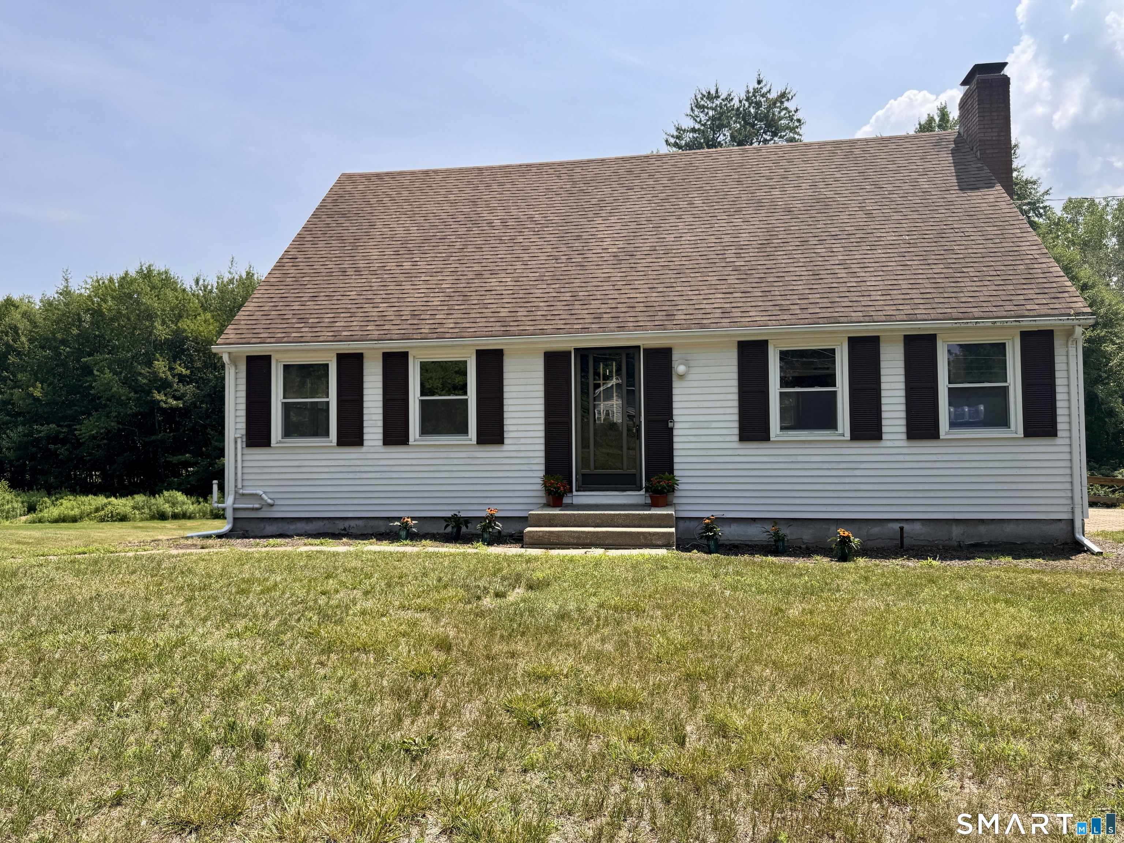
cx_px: 562
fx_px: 779
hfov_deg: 71.6
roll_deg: +1.4
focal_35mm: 24
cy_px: 422
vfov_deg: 56.8
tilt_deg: +2.3
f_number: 1.78
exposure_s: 1/2959
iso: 80
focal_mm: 6.76
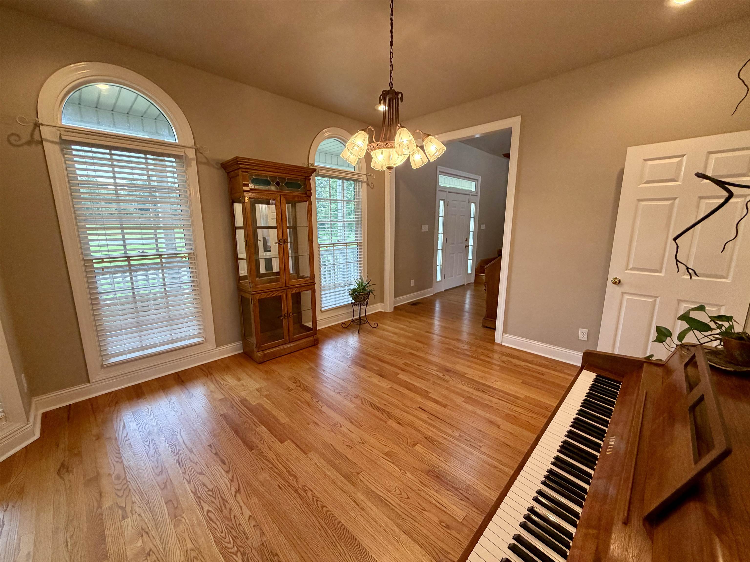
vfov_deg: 85.7
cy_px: 281
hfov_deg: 102.1
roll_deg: -0.6
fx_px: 303
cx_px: 375
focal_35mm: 14
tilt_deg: -10.4
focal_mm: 2.22
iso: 250
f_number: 2.2
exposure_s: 1/60
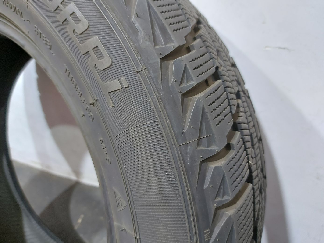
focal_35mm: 24
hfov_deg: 71.6
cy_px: 122
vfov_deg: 56.8
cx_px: 162
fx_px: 225
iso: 250
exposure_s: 1/25
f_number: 1.8
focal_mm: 5.23
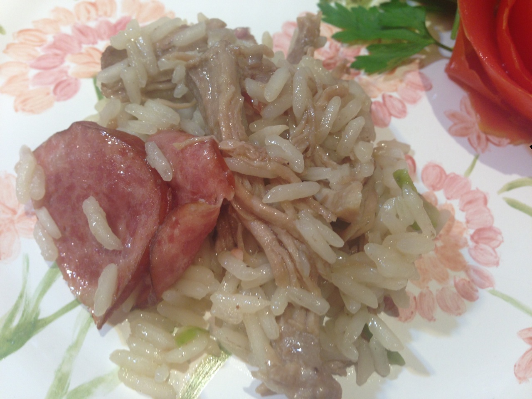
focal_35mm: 33
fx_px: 507
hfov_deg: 55.4
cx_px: 266
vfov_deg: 42.9
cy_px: 200
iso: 64
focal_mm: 4.12
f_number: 2.4
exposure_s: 1/20
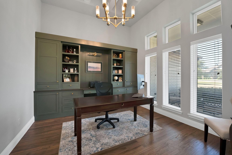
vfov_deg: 81.2
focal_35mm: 14
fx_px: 90
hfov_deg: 104.1
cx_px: 124
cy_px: 77
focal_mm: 12
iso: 640
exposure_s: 1/25
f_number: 9
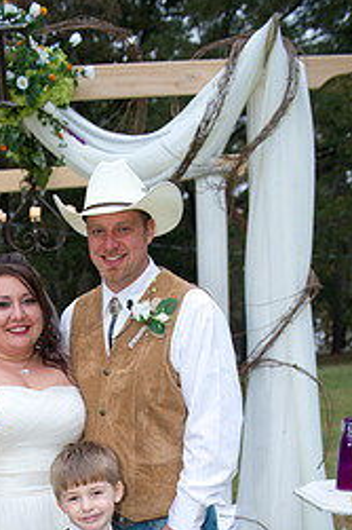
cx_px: 66
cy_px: 467
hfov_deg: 25.5
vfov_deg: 36.1
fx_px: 764
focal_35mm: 52
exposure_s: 1/80
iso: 800
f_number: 3.5
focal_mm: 29
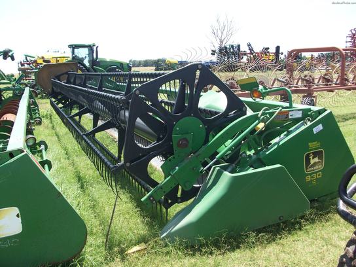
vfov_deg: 41.8
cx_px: 178
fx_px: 350
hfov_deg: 54.0
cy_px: 134
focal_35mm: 34
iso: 64
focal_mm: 5.7
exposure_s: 1/452
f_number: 2.8
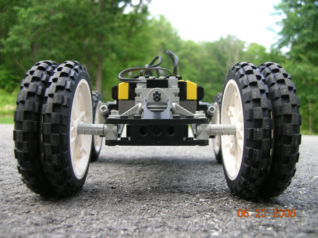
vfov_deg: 39.6
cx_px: 159
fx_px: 330
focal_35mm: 36
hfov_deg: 51.4
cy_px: 119
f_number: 2.7
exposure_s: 1/120
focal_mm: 6
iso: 50
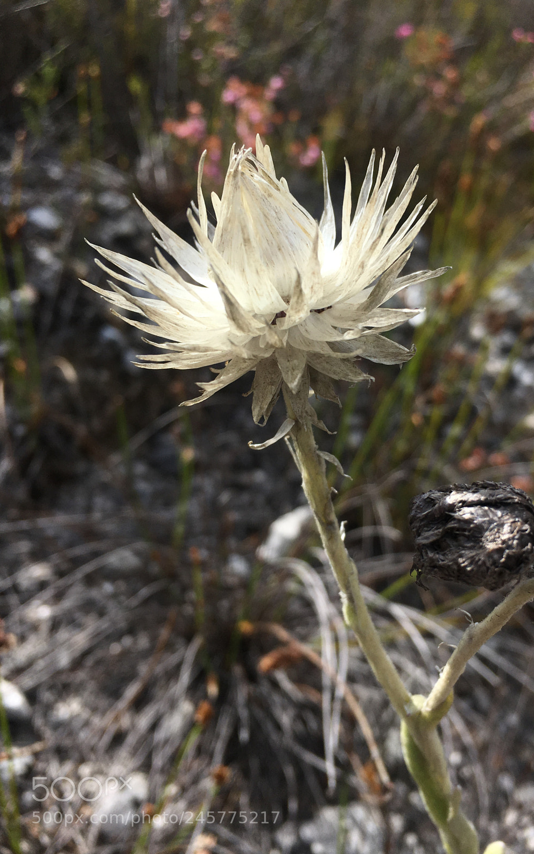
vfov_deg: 61.2
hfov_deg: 40.4
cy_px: 429
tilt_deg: -32.2
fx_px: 722
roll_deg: -7.9
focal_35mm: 31
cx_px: 321
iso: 25
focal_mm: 4.15
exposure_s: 1/2024
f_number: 2.2
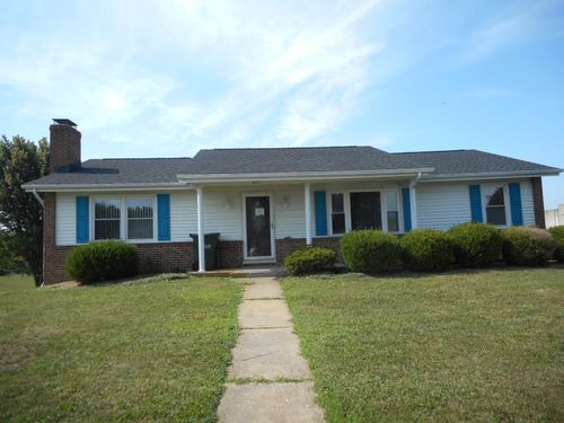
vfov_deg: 54.9
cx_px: 282
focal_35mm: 25
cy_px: 212
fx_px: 407
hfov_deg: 69.4
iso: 80
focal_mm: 4.5
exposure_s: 1/400
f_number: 3.7
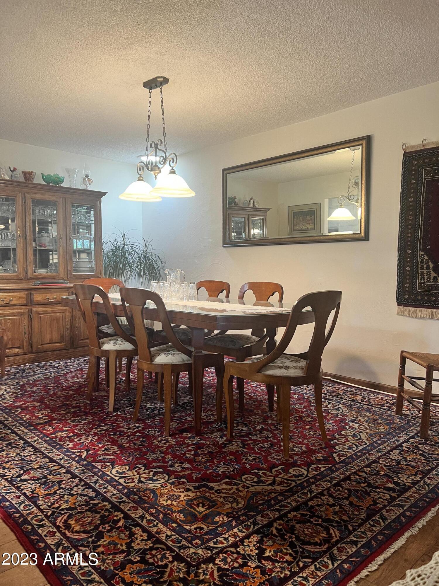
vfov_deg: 67.3
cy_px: 293
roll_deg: -0.7
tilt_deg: -3.6
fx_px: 440
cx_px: 220
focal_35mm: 26
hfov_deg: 53.1
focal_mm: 5.7
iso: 200
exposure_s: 1/60
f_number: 1.5
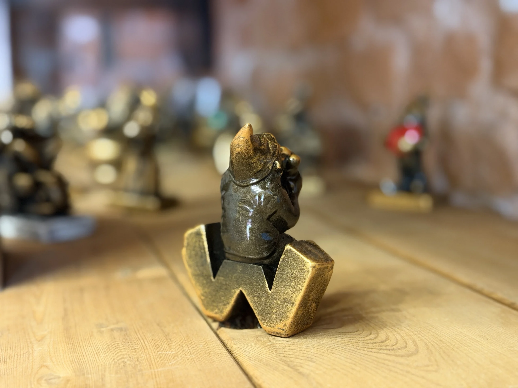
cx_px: 259
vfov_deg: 30.3
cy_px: 194
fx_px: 718
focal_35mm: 48
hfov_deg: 39.7
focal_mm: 6.76
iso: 800
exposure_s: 1/25
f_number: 1.78
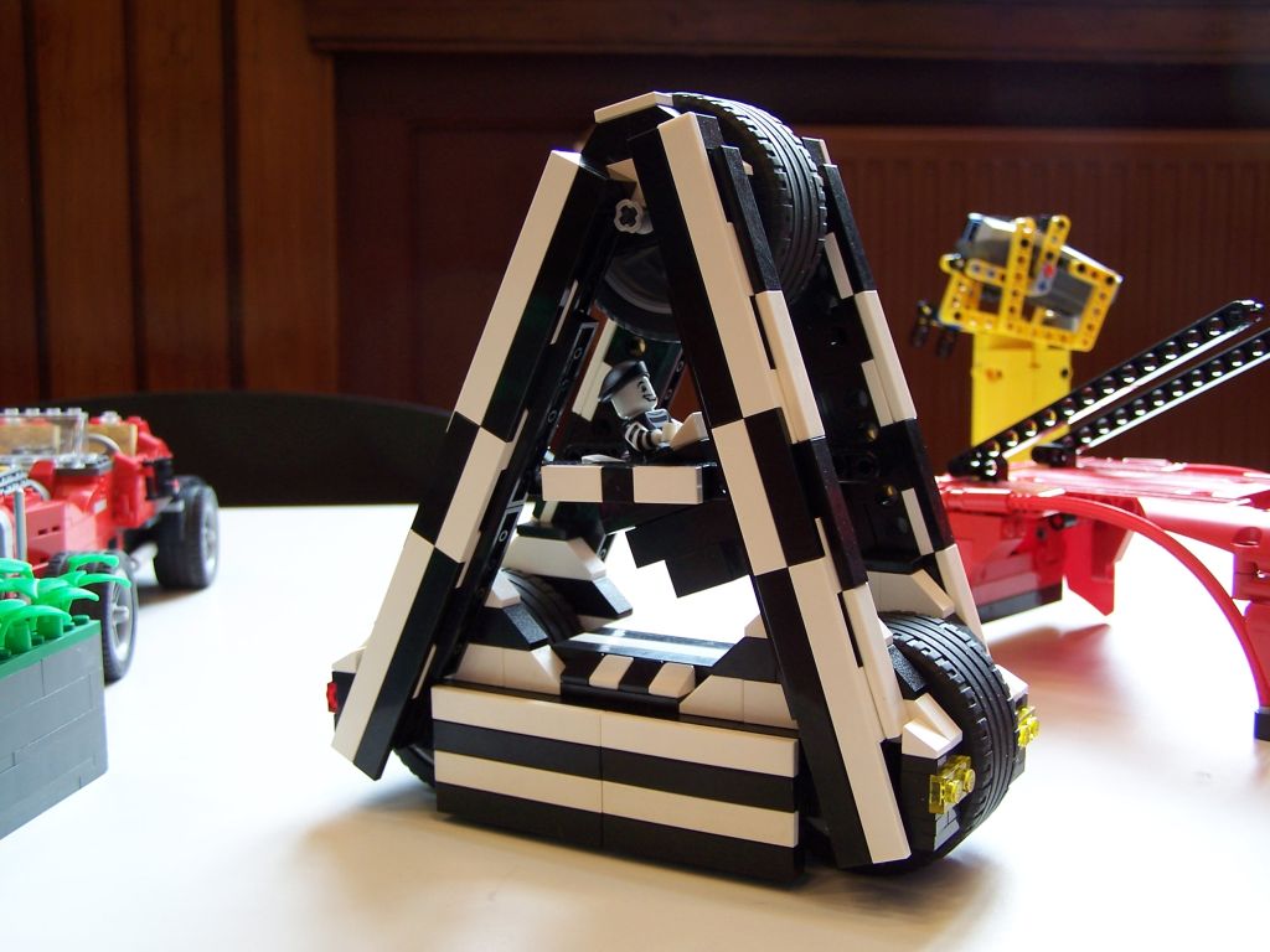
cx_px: 635
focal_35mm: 40
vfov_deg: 36.0
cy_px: 476
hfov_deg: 46.8
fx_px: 1468
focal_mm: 6.7
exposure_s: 1/20
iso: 80
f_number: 2.8
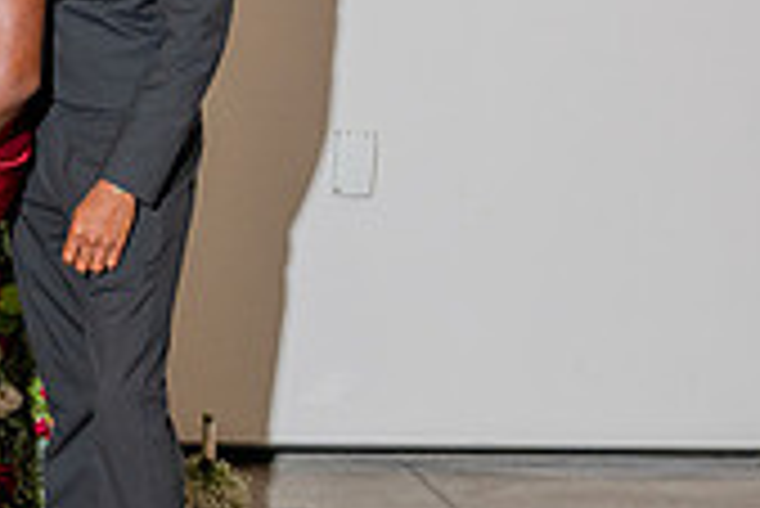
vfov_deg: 11.9
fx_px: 2430
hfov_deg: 16.1
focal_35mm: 115
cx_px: -432
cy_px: 92
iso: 800
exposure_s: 1/200
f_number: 5.6
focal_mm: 33.5
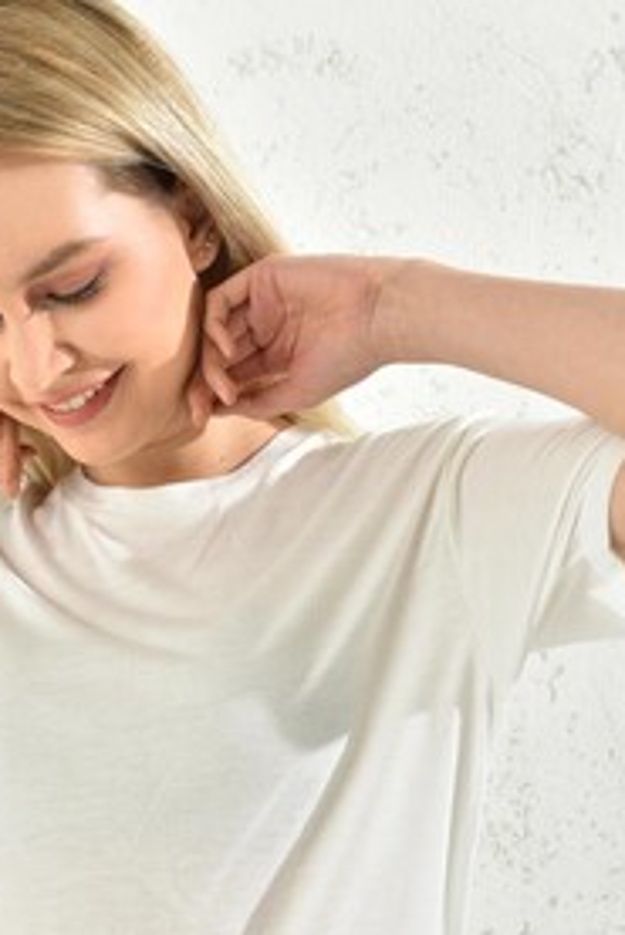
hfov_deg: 18.4
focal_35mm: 74
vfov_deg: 26.8
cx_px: 179
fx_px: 1925
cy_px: 749
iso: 100
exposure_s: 1/160
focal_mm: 38
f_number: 7.1
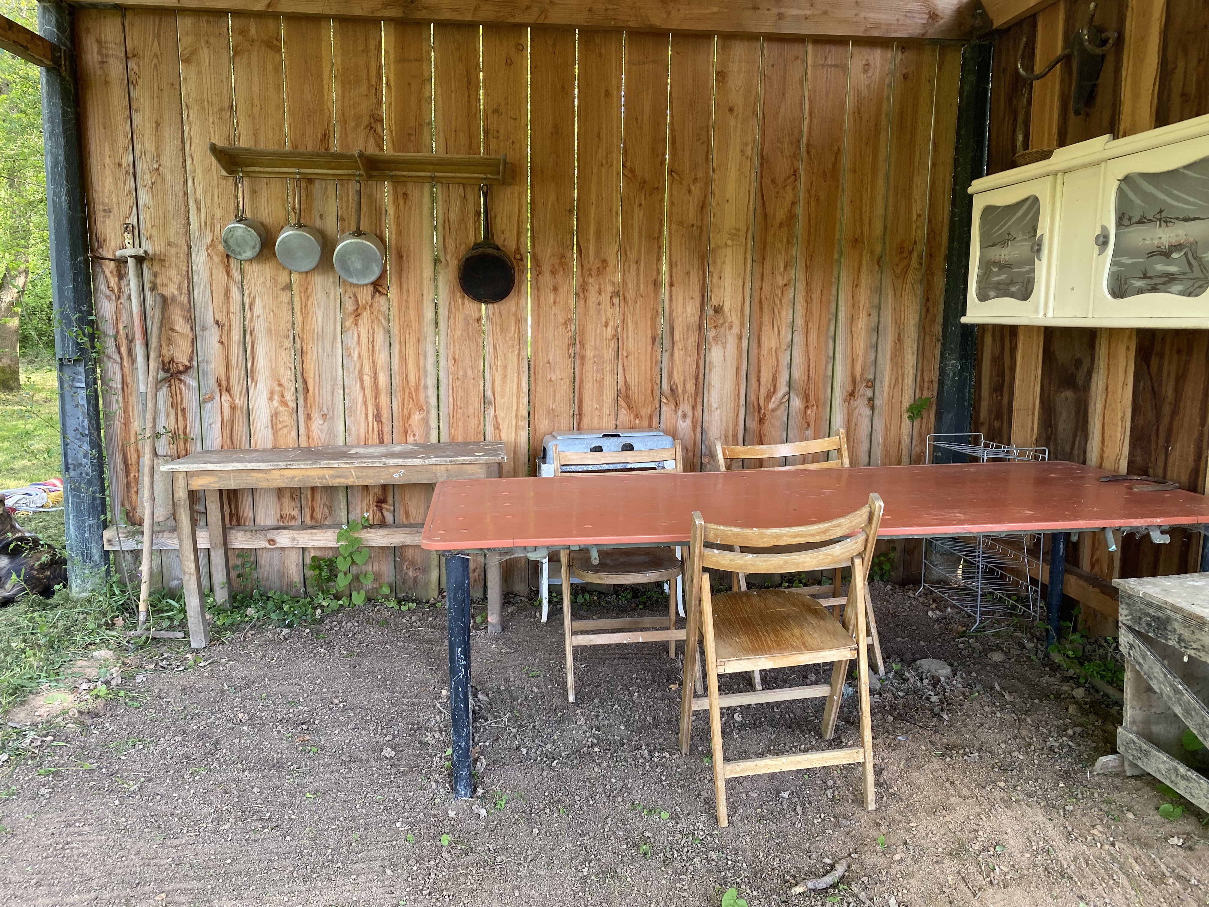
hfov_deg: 67.3
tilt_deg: -10.4
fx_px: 908
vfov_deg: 53.1
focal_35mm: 26
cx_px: 604
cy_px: 454
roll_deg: -0.2
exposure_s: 1/122
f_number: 1.8
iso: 80
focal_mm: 4.25
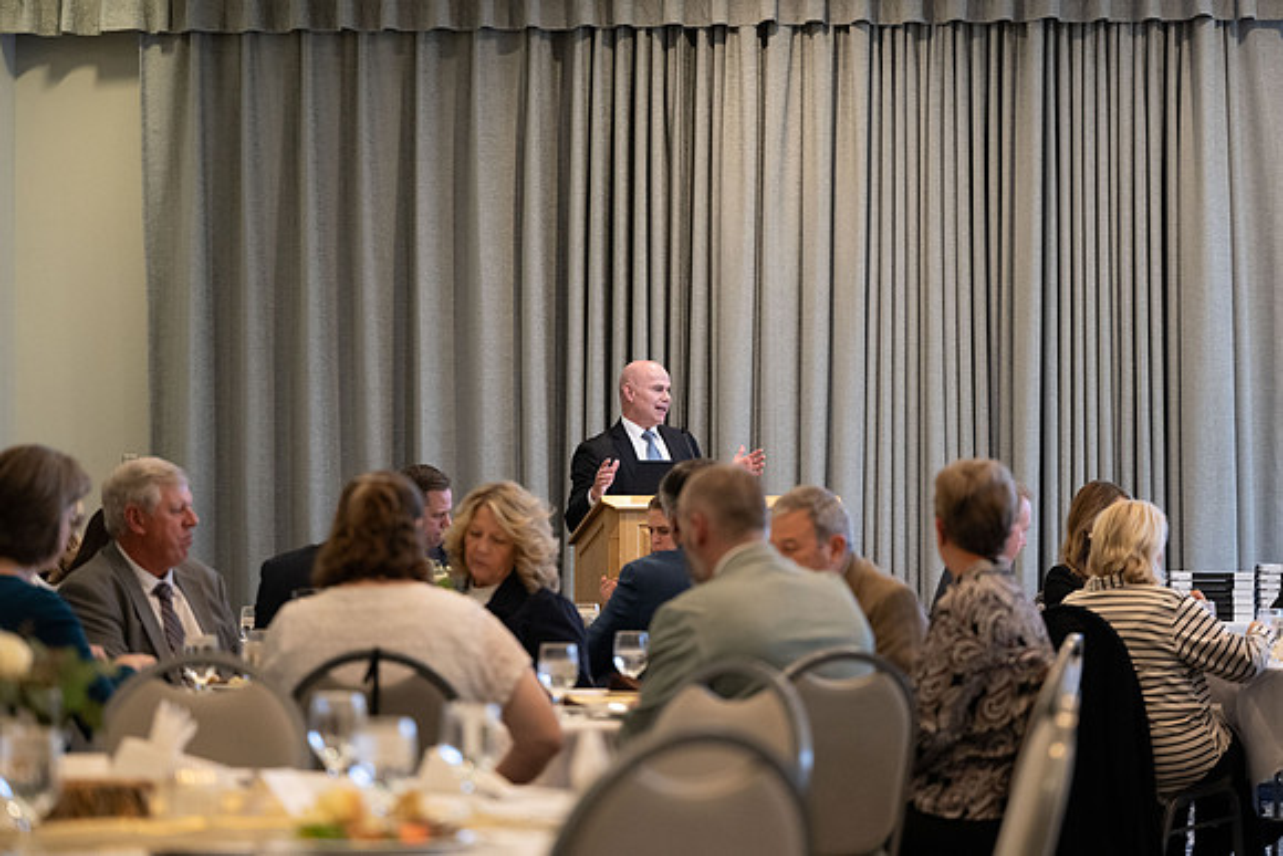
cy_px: 392
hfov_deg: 18.8
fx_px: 3874
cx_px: 664
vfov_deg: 12.6
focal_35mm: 109
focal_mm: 100
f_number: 2.8
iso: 2500
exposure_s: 1/250
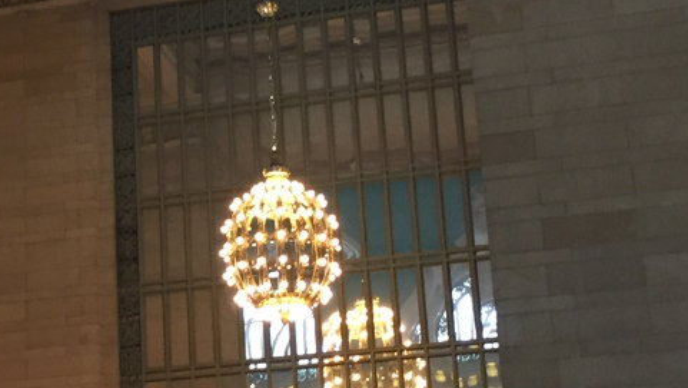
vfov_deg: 11.5
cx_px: -17
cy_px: 170
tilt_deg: +19.7
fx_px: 1916
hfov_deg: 19.7
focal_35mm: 105
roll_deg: -0.9
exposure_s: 1/30
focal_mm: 4.15
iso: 160
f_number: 2.2
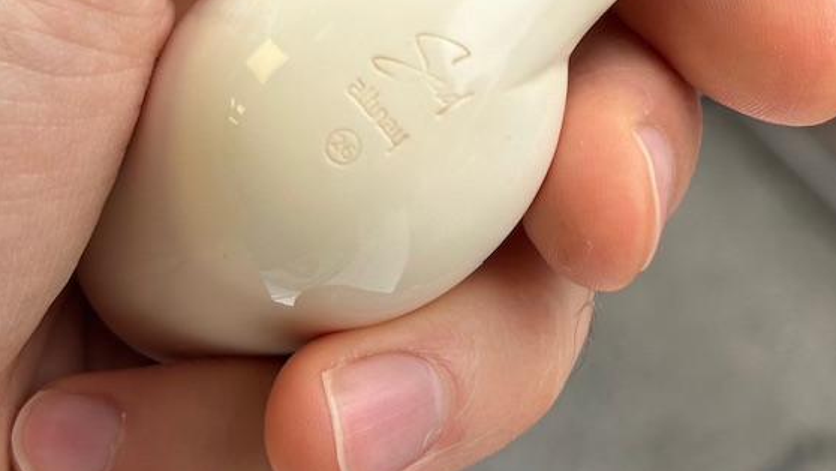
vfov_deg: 9.8
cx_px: 739
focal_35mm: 120
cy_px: -231
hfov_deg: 17.6
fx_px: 2660
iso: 50
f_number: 1.78
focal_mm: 6.86
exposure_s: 1/217
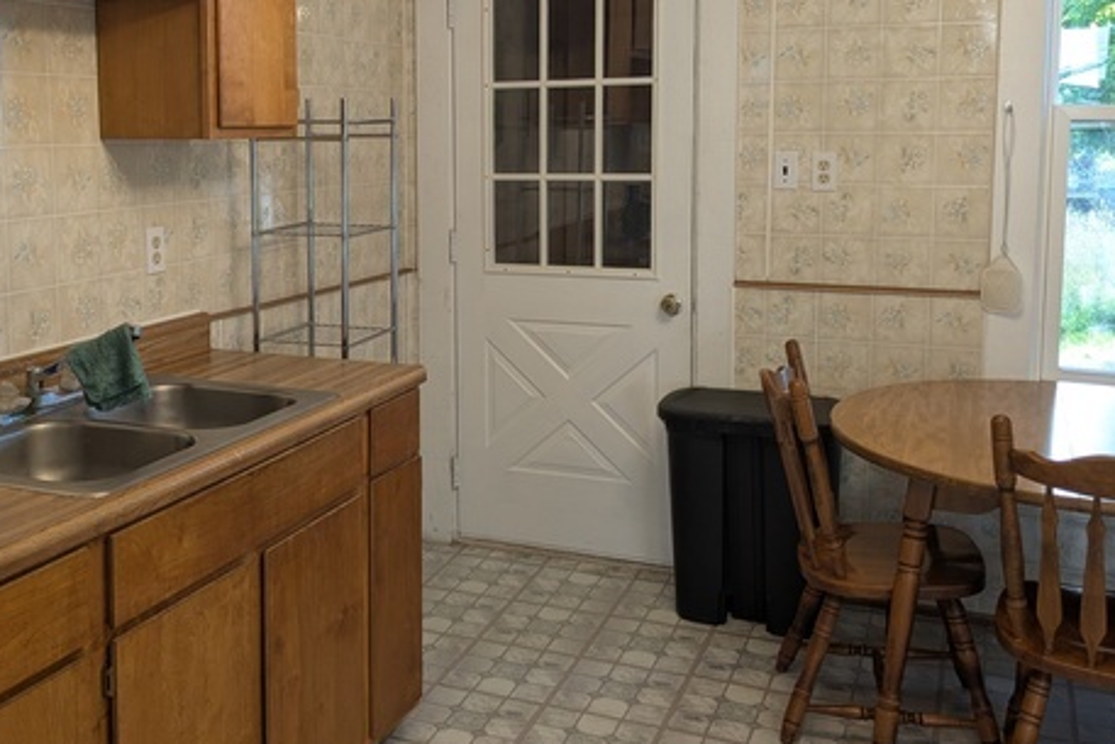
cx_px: 396
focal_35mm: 41
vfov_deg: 32.4
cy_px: 259
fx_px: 1270
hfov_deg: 46.8
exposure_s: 1/60
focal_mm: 4.38
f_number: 1.73
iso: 53
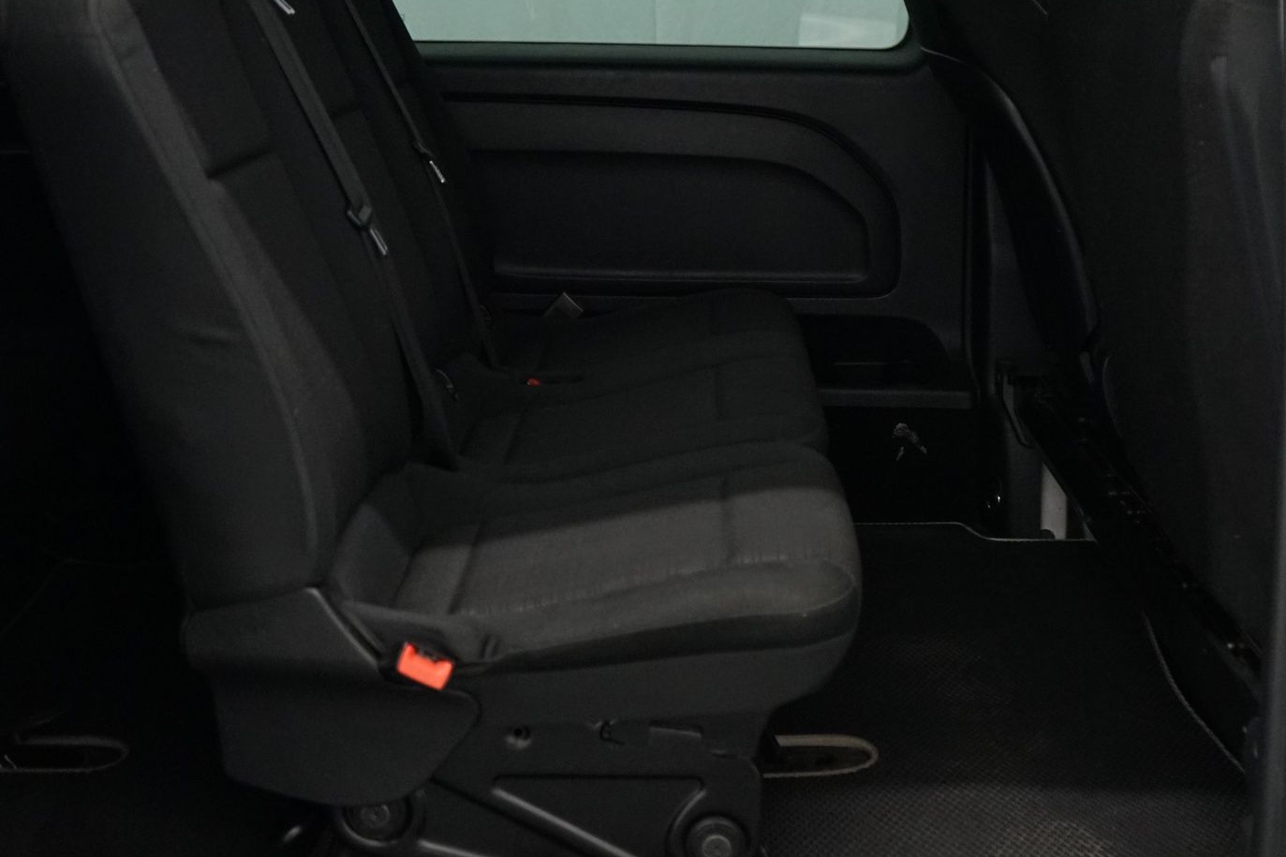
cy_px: 260
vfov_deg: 26.3
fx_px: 1821
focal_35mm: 51
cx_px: 676
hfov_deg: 38.9
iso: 3200
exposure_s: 1/160
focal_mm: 28
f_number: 3.5
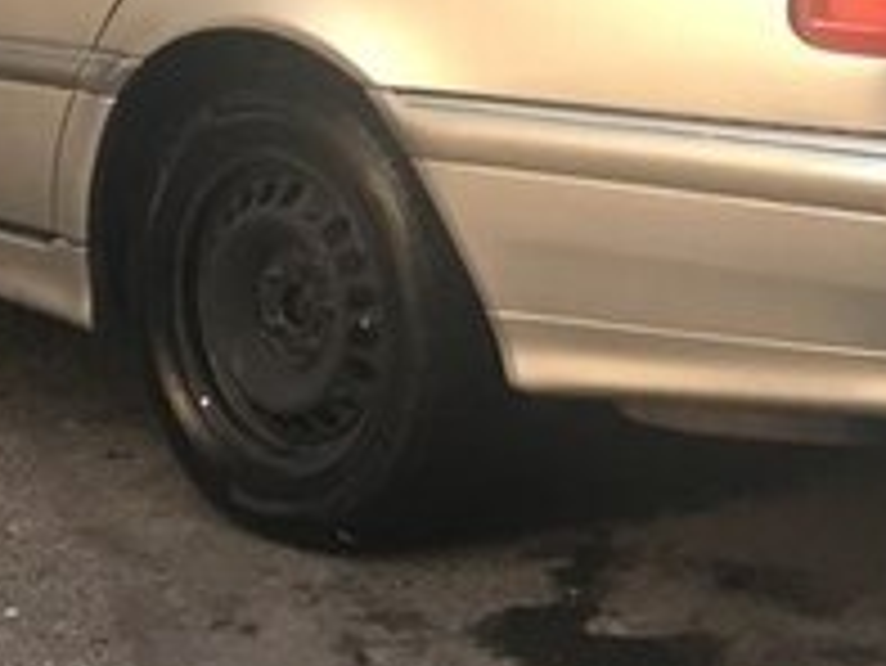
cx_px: 405
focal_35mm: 97
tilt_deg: -4.0
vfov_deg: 14.7
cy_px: -169
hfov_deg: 20.2
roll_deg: -0.2
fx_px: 2484
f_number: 2.2
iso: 32
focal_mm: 4.15
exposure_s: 1/33
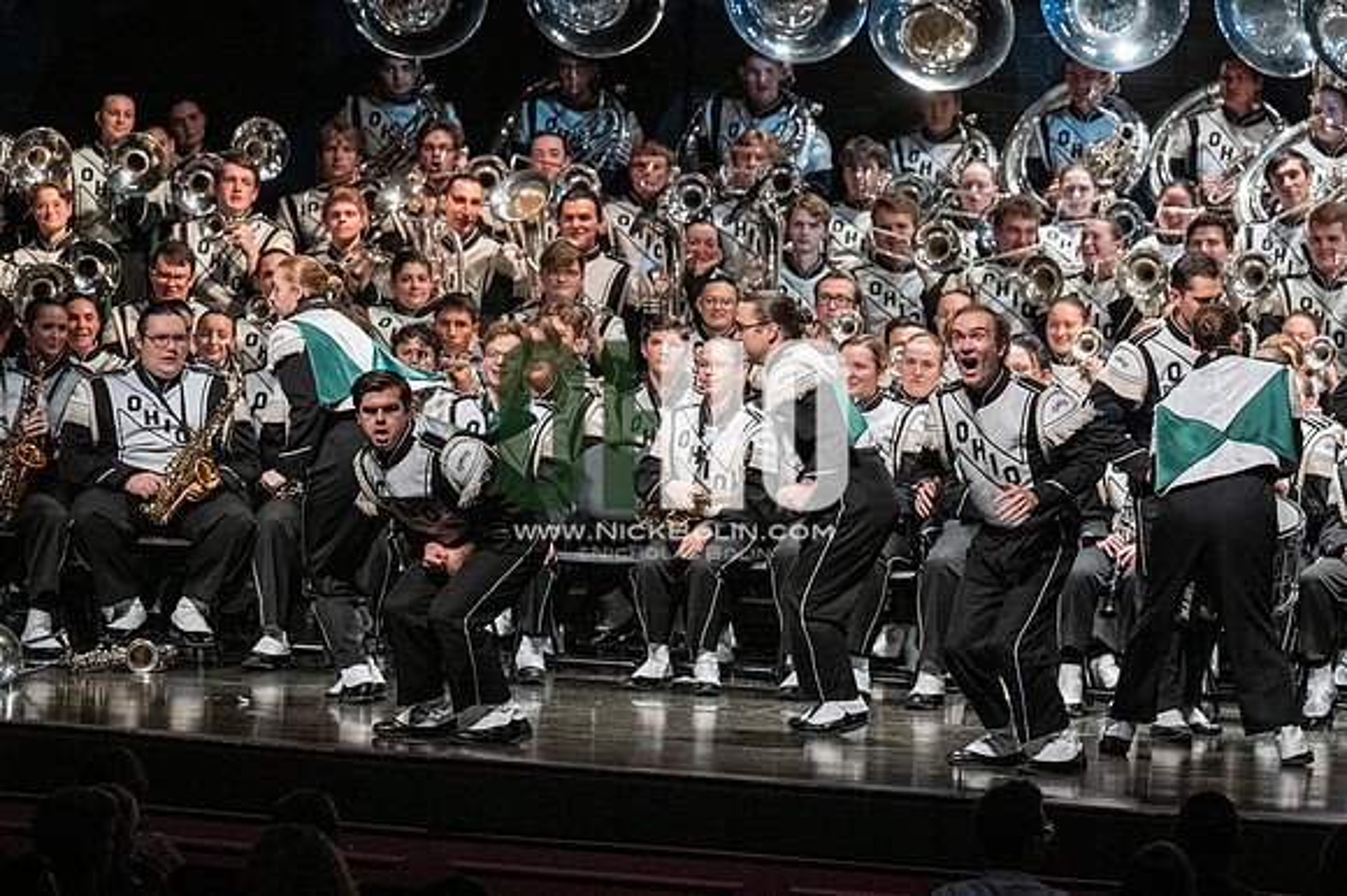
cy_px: 448
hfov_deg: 9.8
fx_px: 7853
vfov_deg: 6.5
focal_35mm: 210
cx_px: 674
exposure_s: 1/500
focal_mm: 140
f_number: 4
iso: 4000
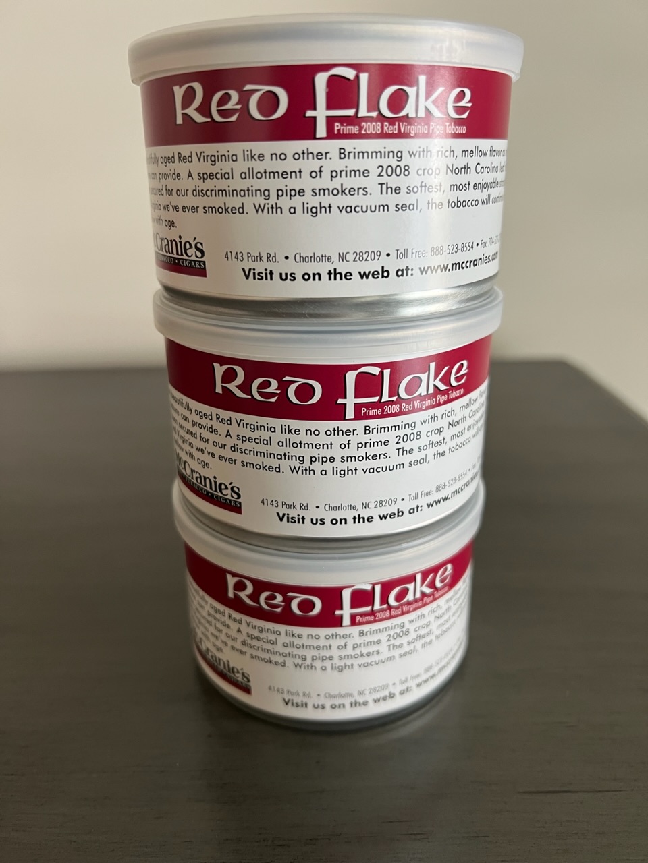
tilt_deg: -21.8
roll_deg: +0.8
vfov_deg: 67.3
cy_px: 432
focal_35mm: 26
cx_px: 324
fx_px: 649
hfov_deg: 53.1
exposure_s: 1/60
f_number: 1.5
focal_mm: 5.7
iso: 100
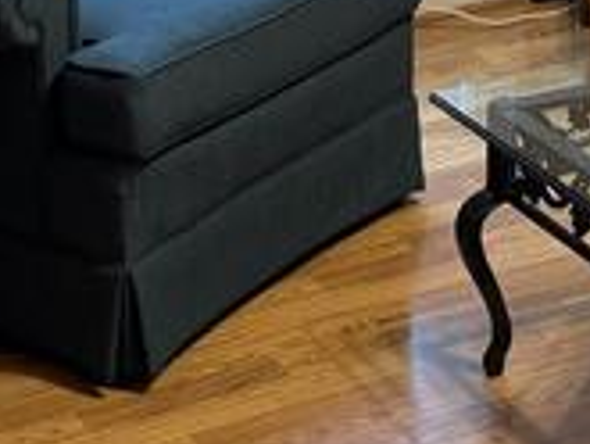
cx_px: 492
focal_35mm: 124
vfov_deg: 11.0
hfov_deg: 15.7
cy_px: -397
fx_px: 2115
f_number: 1.78
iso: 200
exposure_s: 1/60
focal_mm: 6.76
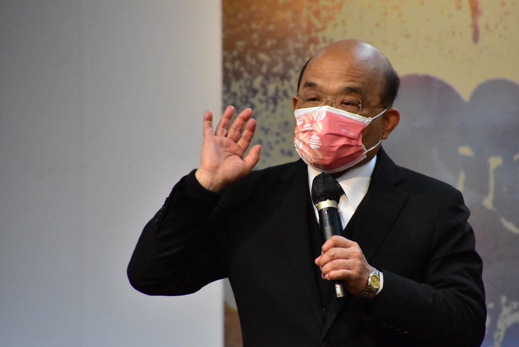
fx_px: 7748
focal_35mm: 537
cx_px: 306
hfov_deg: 3.8
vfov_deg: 2.6
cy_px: 159
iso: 10000
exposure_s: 1/500
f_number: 6.3
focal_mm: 300
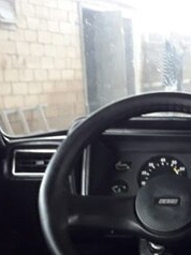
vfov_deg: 25.6
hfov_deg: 16.7
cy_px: 197
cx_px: 333
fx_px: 553
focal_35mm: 75
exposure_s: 1/17
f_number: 1.9
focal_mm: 3.6
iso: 200
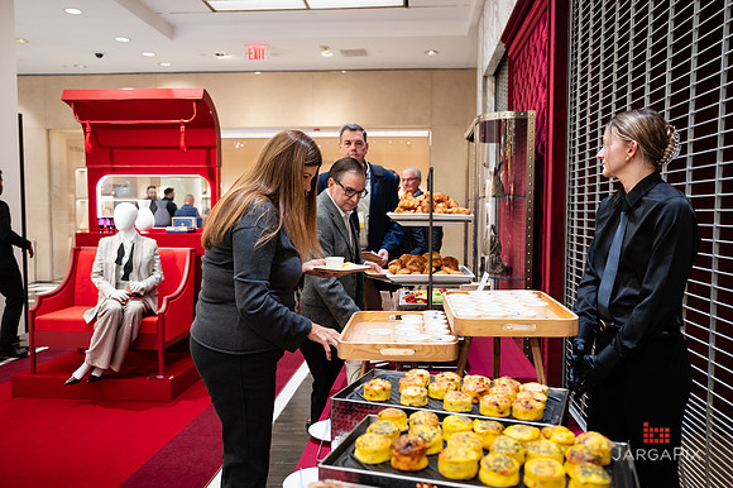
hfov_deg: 62.3
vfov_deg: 43.9
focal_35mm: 30
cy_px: 244
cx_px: 366
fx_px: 606
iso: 1600
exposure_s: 1/160
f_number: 3.2
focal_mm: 29.5
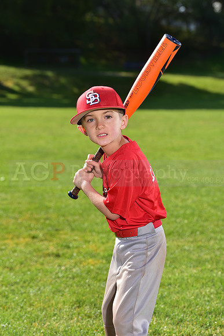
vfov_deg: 20.0
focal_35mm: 102
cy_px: 168
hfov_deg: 13.4
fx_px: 951
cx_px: 112
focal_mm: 102
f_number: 5.6
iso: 80
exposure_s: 1/250
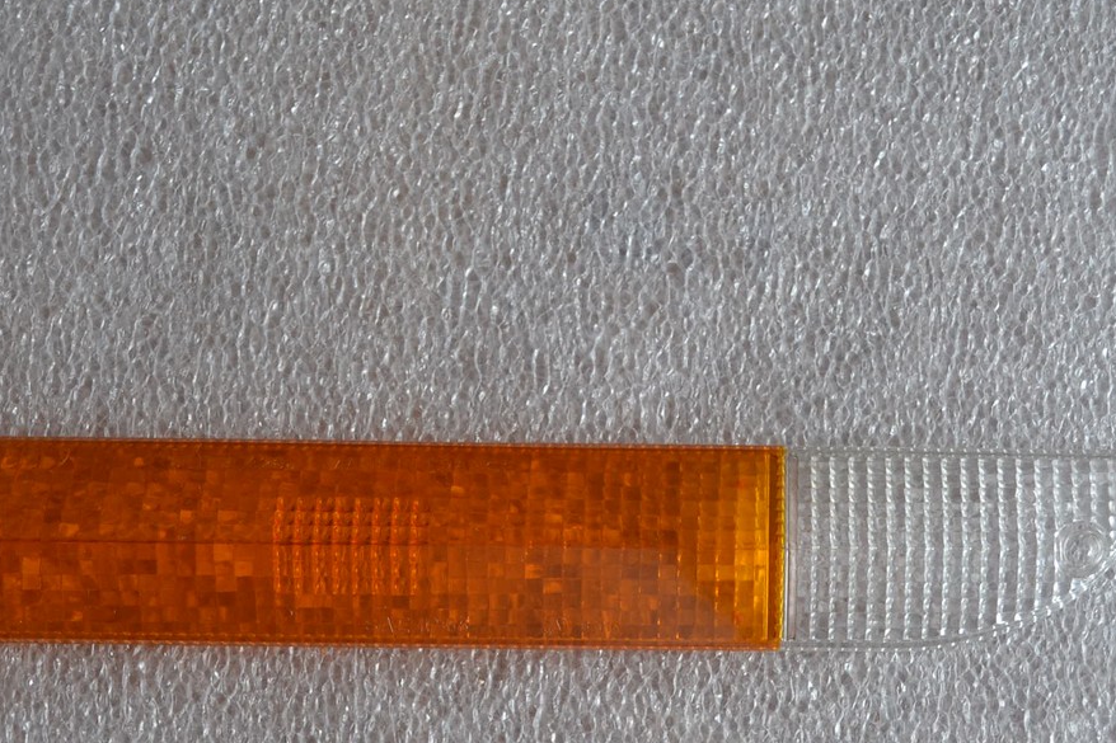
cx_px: 483
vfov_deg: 22.4
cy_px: 563
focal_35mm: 60
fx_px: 1860
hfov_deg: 33.4
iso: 720
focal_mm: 26
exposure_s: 1/60
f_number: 4.2
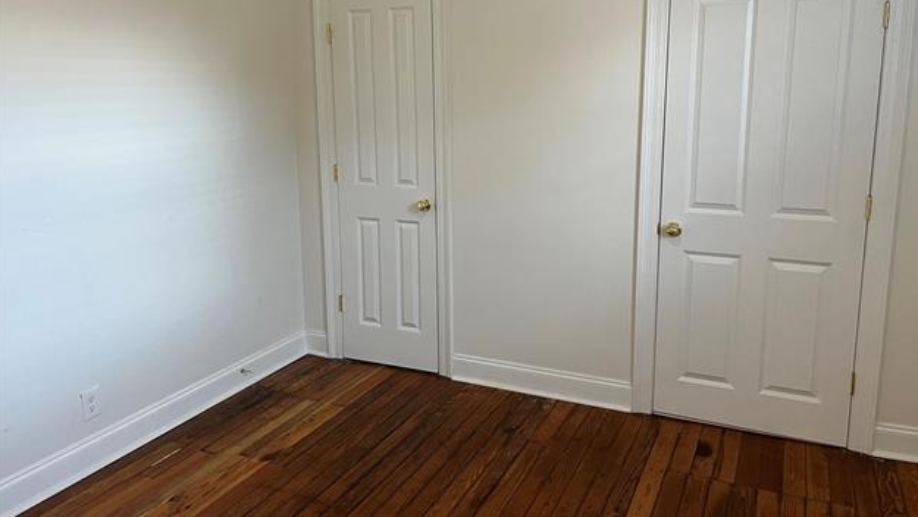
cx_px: 466
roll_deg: -0.1
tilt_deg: -8.4
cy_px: 213
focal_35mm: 29
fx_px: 706
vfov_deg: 40.1
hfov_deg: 66.0
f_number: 1.6
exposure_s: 1/60
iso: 160
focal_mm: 5.1
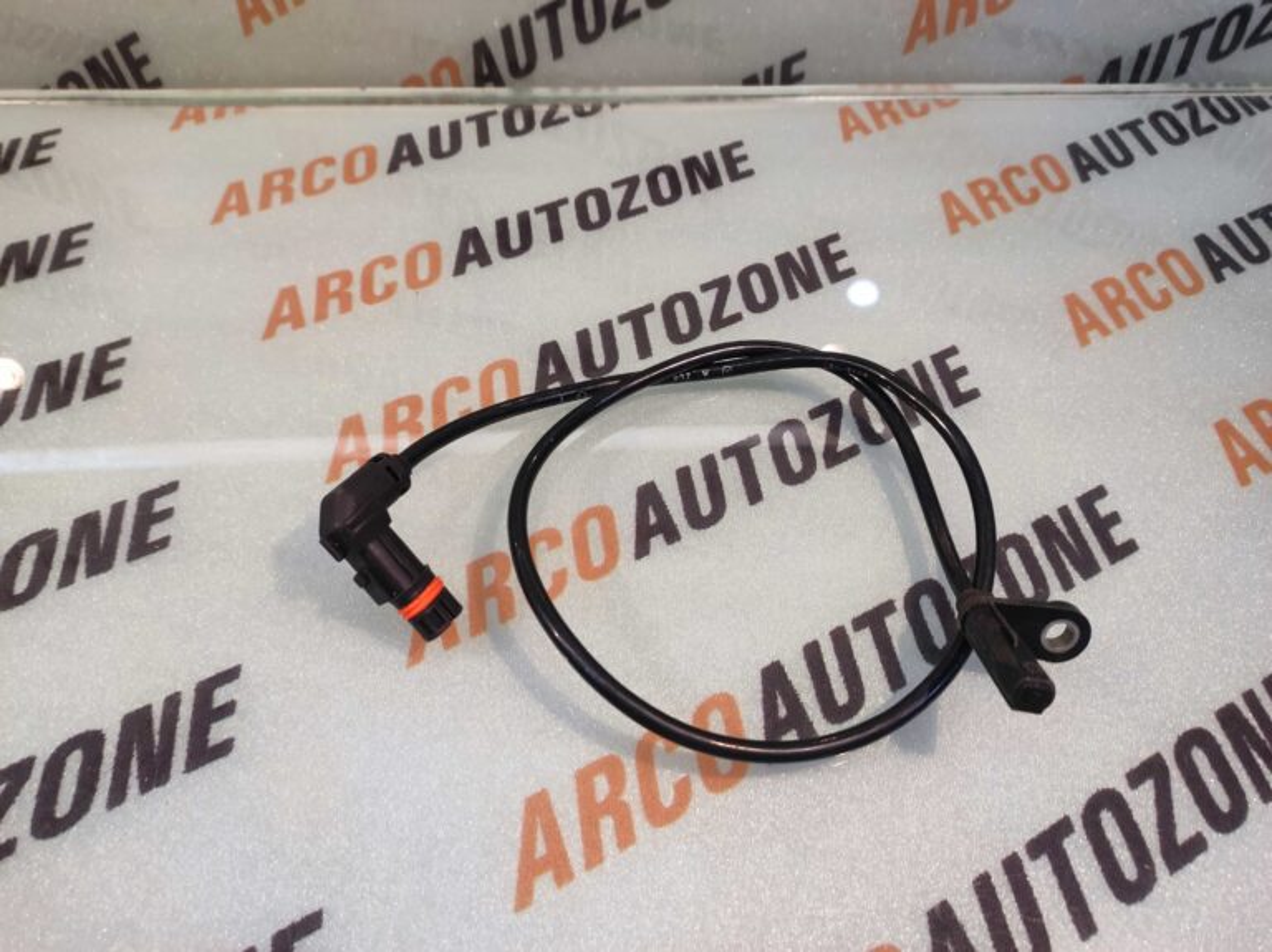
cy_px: 476
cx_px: 636
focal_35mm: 17
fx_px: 624
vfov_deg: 74.7
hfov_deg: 91.1
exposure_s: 1/50
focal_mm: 4.74
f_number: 1.79
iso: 257
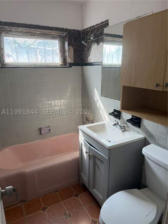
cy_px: 112
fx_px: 155
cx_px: 84
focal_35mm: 24
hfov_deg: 56.8
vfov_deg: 71.6
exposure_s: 1/183
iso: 100
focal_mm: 6.76
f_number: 1.78
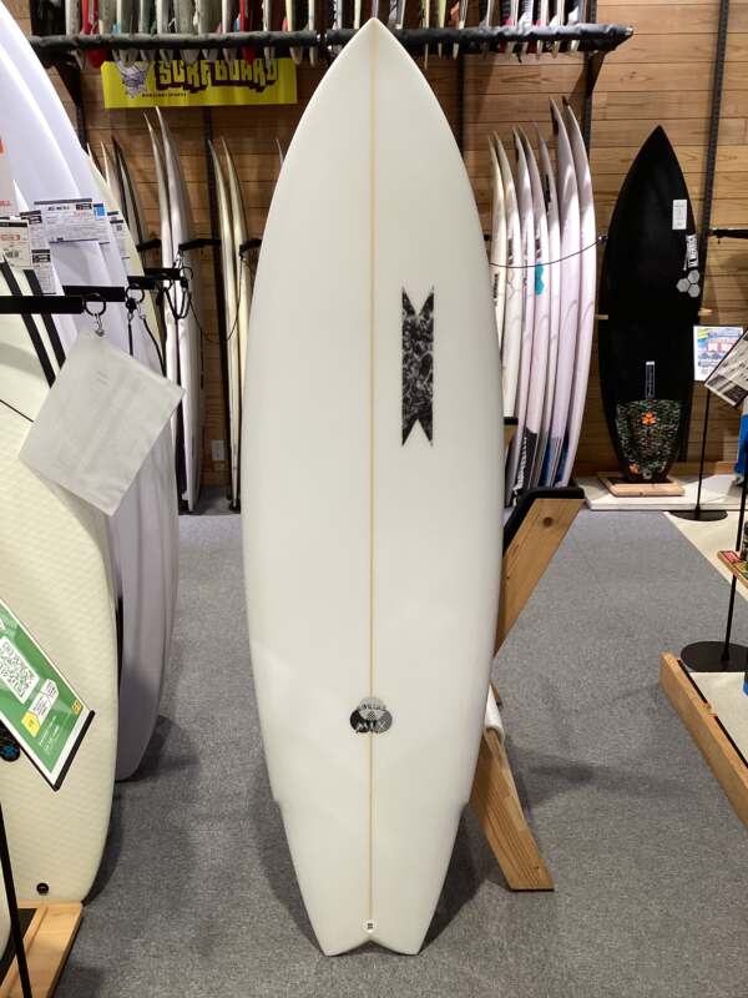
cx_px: 374
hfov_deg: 45.4
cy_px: 499
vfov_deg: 58.4
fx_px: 893
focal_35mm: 31
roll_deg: +2.5
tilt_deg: -18.6
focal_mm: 3.3
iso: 64
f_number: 2.4
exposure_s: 1/60
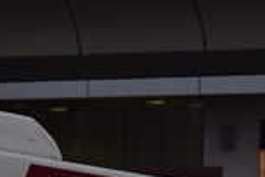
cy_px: 381
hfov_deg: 2.9
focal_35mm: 721
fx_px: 5307
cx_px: -132
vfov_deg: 1.9
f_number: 4.5
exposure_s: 1/80
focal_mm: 92
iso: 100
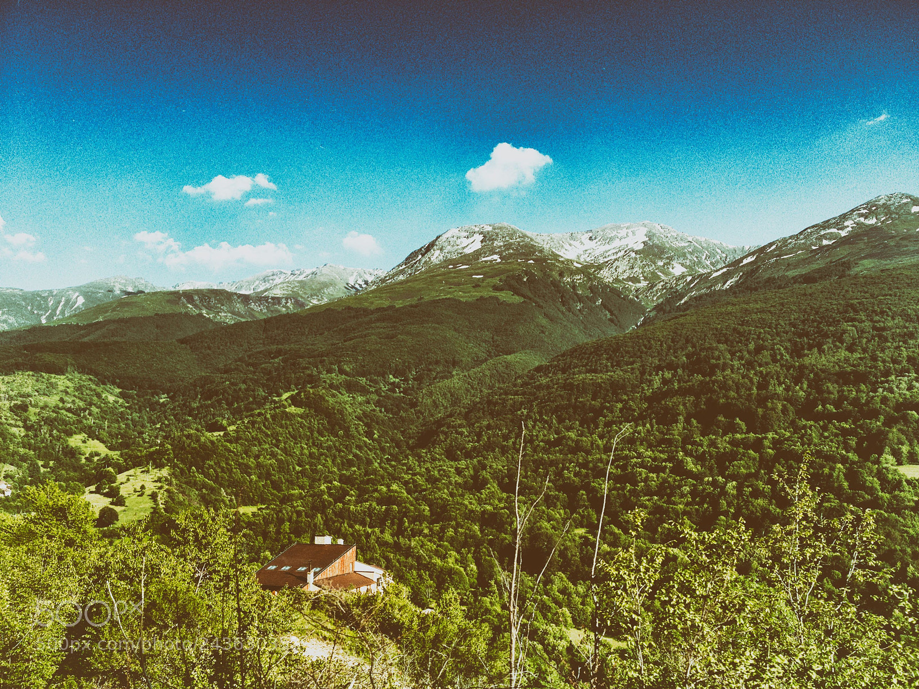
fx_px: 929
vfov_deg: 40.7
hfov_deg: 52.6
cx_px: 460
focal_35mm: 35
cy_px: 344
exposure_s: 1/708
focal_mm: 4.28
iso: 50
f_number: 2.4
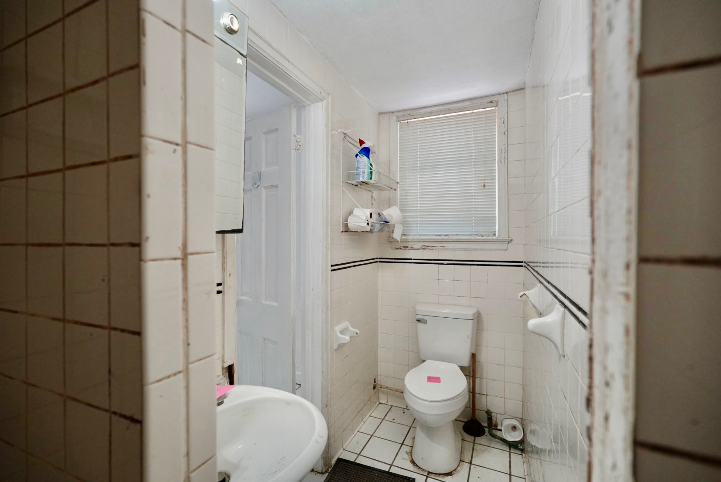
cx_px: 360
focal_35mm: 16
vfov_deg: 73.8
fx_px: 321
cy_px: 241
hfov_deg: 96.7
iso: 1250
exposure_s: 1/160
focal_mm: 16
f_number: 4
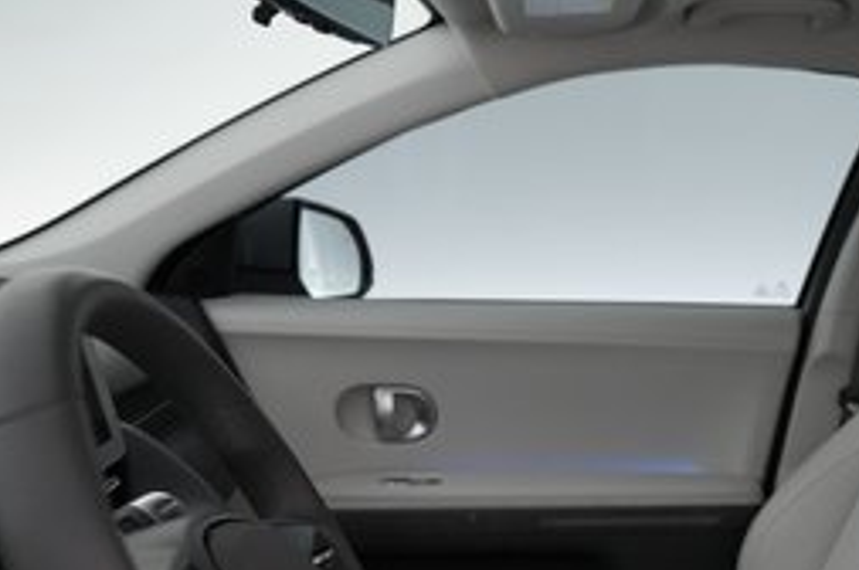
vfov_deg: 27.8
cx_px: 856
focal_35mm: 43
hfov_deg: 40.1
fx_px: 1025
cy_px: 662
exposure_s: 1/30
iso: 640
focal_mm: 17
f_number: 2.8
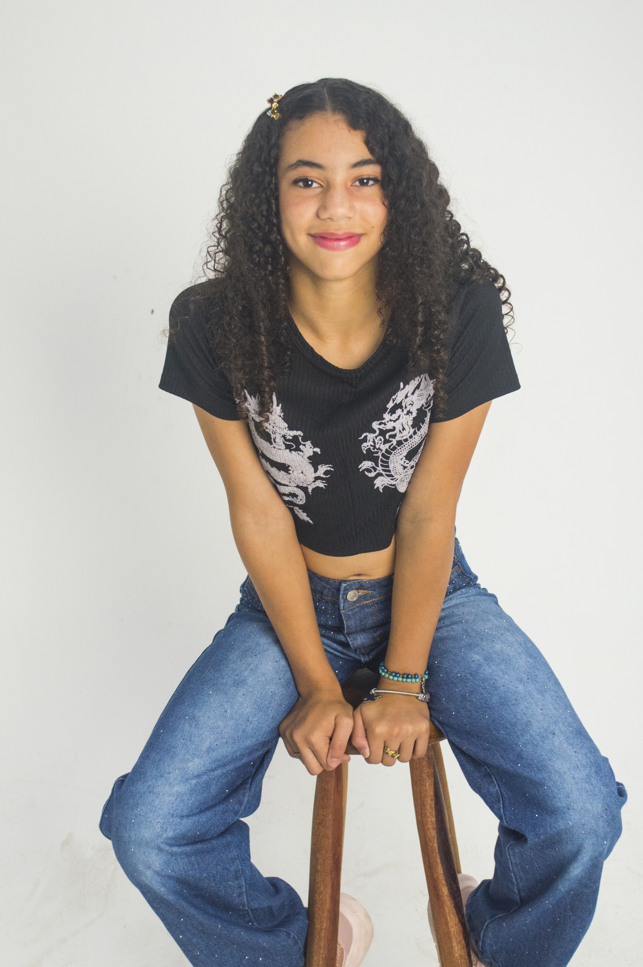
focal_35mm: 60
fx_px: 1599
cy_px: 538
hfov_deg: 22.7
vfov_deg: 33.6
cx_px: 329
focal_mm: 35
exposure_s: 1/160
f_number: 5
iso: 3200
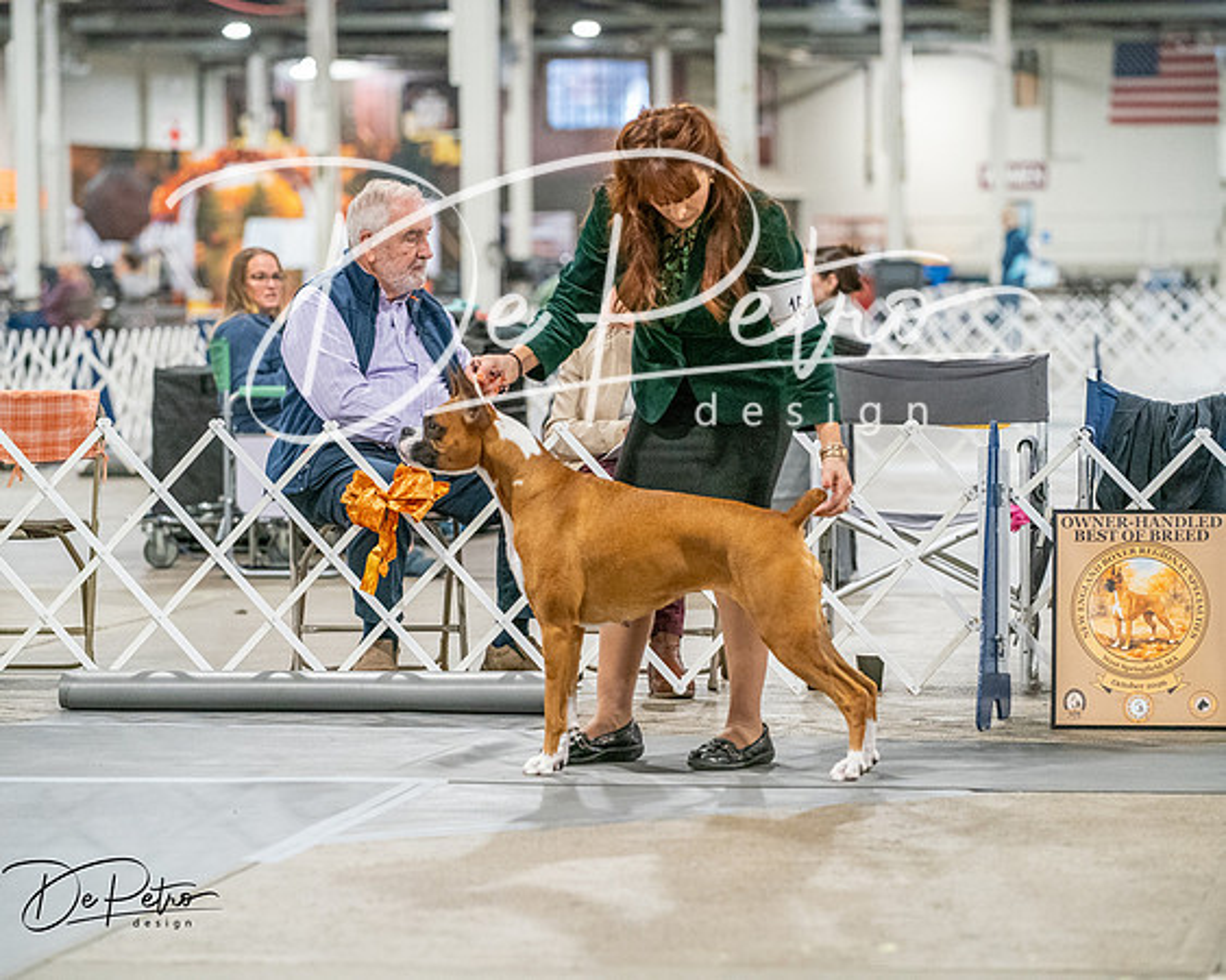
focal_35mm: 148
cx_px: 613
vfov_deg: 10.5
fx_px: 5351
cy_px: 490
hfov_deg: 13.1
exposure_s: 1/250
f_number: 3.5
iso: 6400
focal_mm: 131
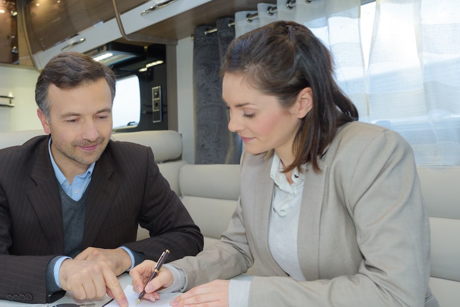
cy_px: 178
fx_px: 447
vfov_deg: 37.8
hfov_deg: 53.2
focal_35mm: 35
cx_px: 148
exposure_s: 1/80
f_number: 3.5
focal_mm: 24
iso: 400
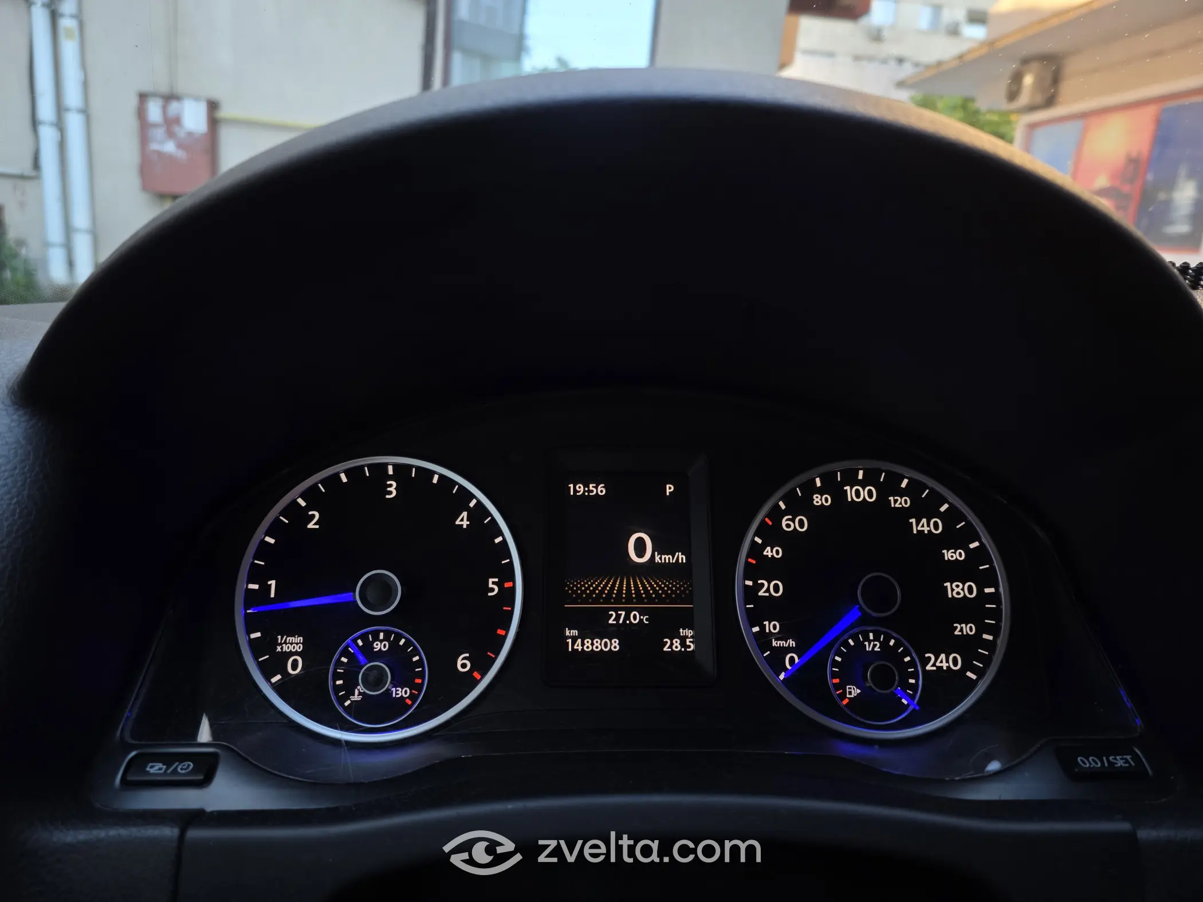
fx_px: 799
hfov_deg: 73.9
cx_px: 602
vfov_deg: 58.9
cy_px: 451
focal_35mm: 23
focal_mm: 6.3
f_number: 1.7
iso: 80
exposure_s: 1/61
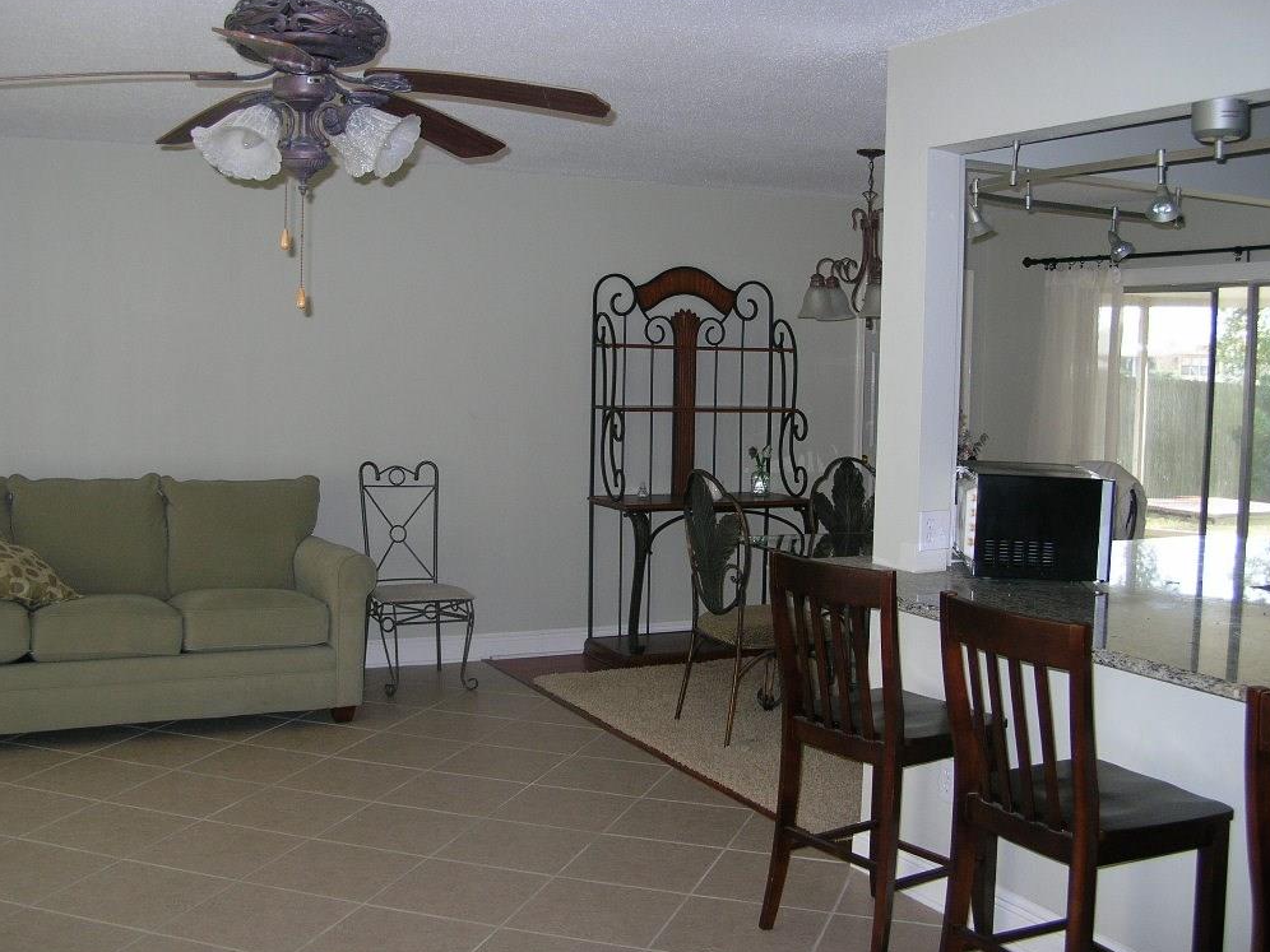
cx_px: 652
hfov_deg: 50.1
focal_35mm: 37
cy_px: 475
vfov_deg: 38.7
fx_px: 1357
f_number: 2.7
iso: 63
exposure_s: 1/60.1
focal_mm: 6
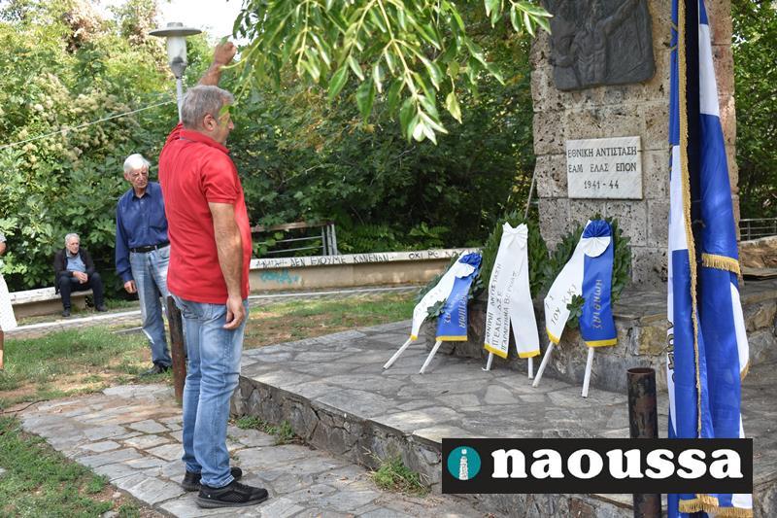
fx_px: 1003
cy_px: 259
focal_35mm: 46
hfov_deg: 42.3
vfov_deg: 28.9
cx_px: 388
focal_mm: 31
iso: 200
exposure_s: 1/250
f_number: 5.6
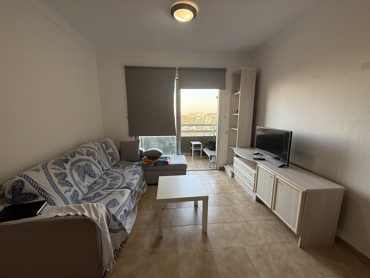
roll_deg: +0.0
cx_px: 185
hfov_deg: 102.1
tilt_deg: -10.4
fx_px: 150
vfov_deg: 85.7
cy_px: 139
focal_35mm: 14
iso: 125
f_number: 2.2
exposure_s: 1/99
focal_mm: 2.22
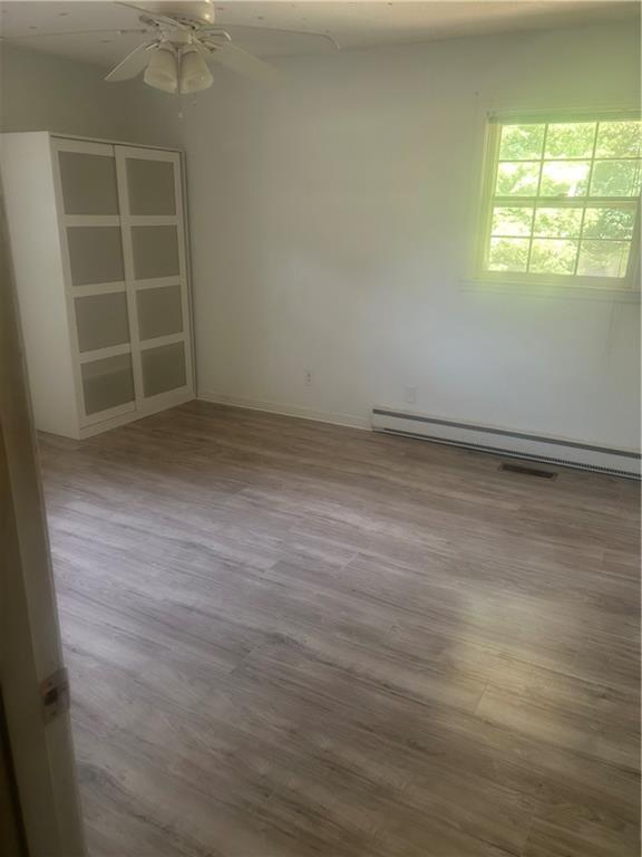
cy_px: 428
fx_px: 643
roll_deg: -1.7
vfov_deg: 67.3
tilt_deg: -18.0
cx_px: 321
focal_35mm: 26
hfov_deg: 53.1
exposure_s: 1/66
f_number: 1.5
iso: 125
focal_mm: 5.7
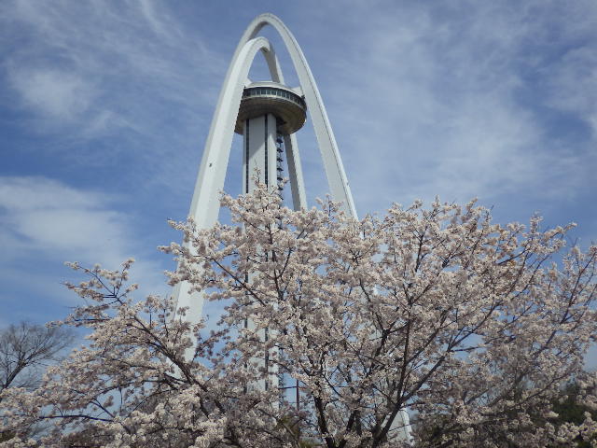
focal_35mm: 36
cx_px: 298
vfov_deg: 39.7
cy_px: 224
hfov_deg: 51.4
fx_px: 621
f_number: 10.1
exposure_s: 1/250
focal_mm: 6.4
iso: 125
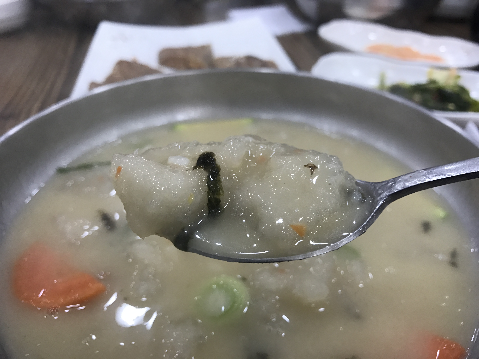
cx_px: 240
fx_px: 387
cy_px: 180
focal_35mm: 28
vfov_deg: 49.7
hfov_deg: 63.4
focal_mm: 3.99
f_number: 1.8
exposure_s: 1/40
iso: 25
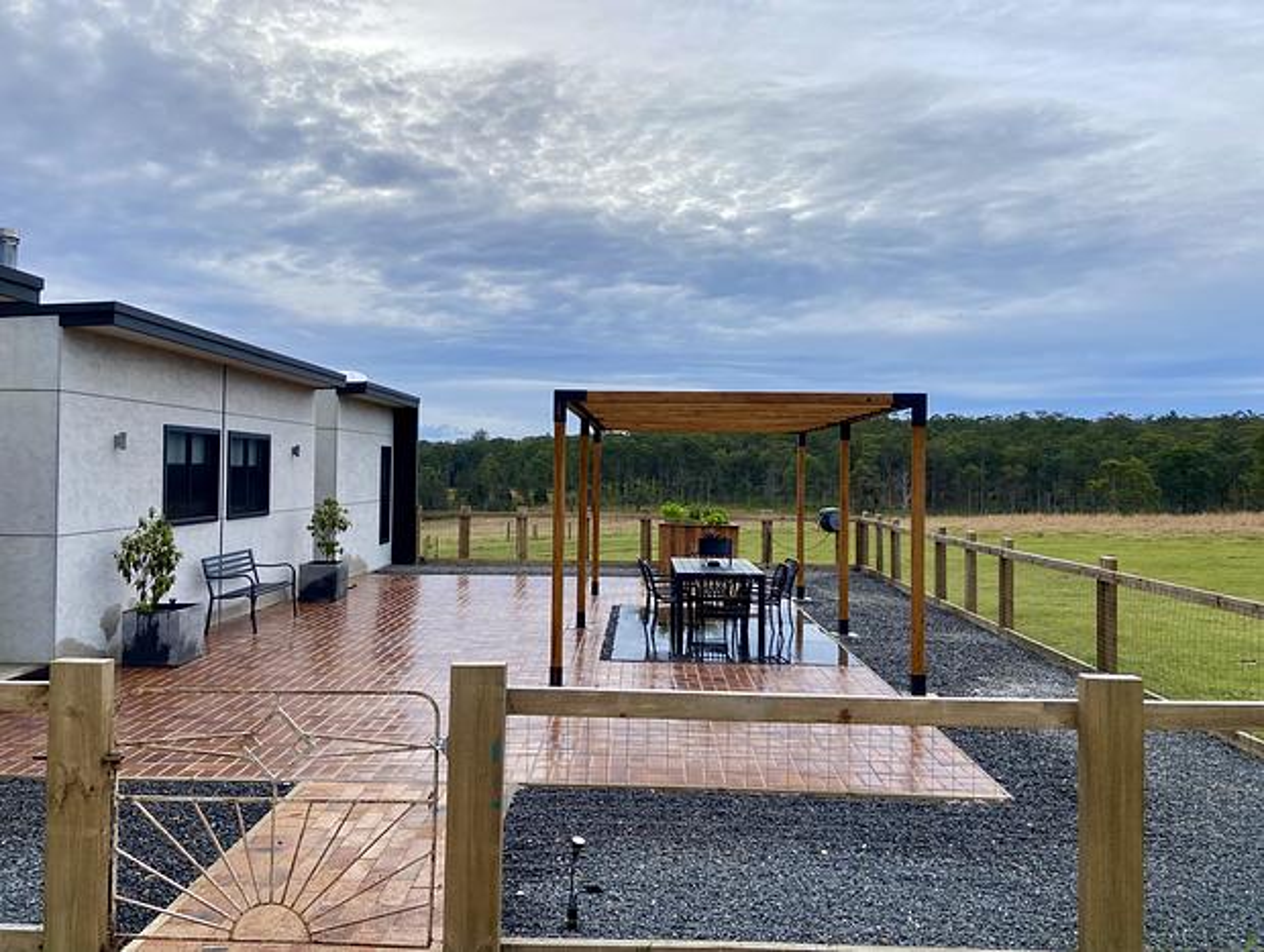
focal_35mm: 26
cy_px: 476
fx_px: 951
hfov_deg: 67.2
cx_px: 632
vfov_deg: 53.2
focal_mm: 4.25
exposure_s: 1/733
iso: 32
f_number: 1.8
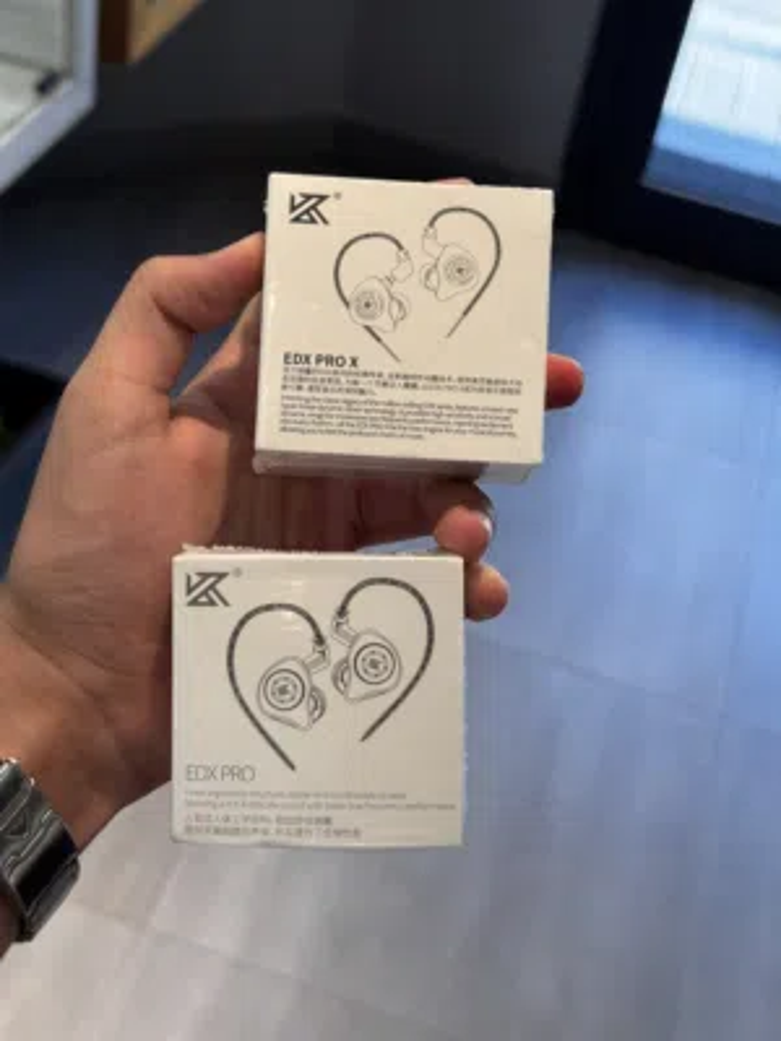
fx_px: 1444
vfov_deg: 39.7
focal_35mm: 48
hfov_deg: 30.3
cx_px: 390
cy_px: 520
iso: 64
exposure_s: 1/240
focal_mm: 6.76
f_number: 1.78
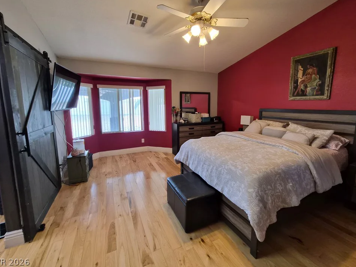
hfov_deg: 102.1
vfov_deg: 85.5
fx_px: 144
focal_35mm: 14
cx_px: 180
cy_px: 124
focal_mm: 1.7
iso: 200
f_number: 2.2
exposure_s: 1/60
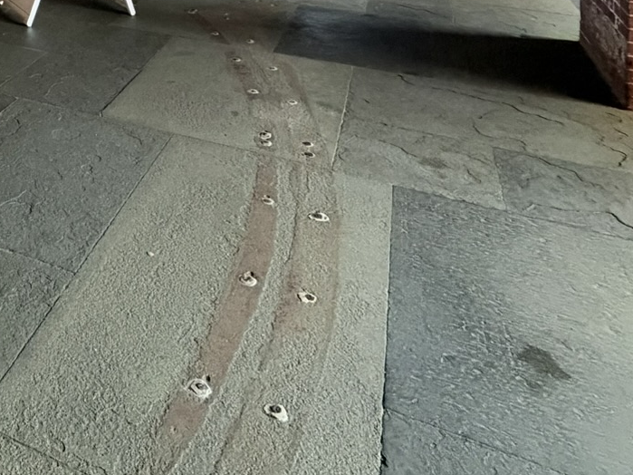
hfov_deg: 40.3
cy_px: -188
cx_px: 3
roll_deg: -0.2
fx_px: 750
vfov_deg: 27.4
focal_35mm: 41
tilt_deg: -1.1
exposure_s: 1/60
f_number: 2.2
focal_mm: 2.22
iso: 800
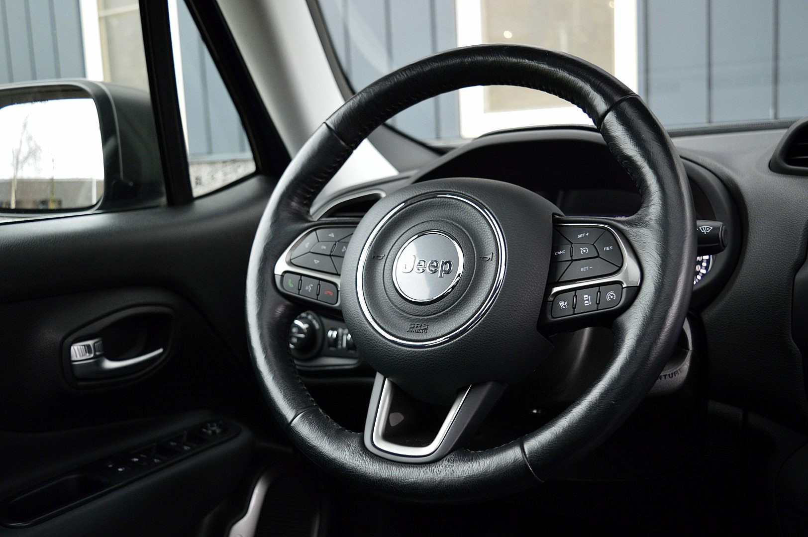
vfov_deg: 38.3
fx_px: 774
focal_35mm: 34
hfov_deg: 55.1
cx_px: 404
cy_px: 268
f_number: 3.8
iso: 800
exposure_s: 1/50
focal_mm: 23
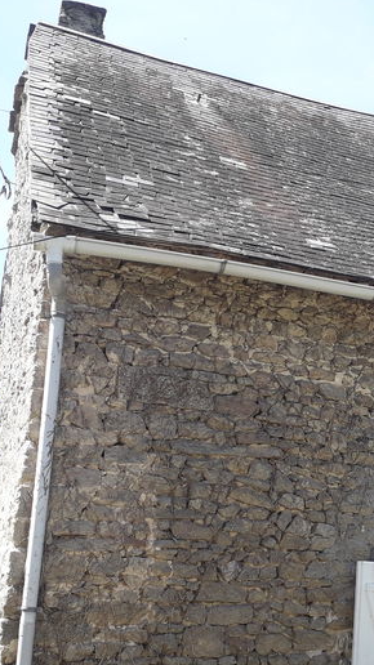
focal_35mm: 57
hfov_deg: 20.2
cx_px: 400
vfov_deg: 36.2
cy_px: 447
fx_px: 1006
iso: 40
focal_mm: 3.6
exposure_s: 1/451
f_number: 1.9
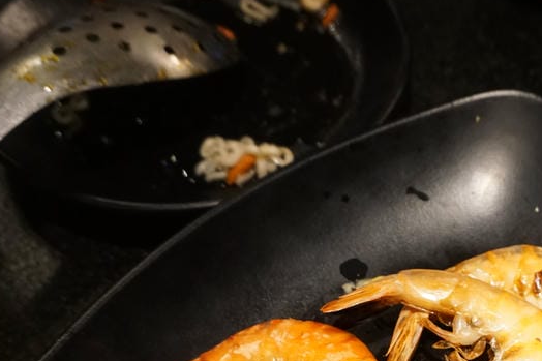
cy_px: 400
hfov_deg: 34.4
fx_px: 828
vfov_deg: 23.1
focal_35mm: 55
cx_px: 480
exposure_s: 1/60
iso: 1600
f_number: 4
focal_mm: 16
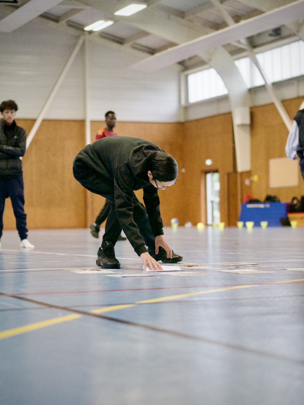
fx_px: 1006
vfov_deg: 22.7
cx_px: 152
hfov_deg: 17.2
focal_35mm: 86
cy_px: 202
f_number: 1.8
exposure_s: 1/640
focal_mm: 43
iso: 3200
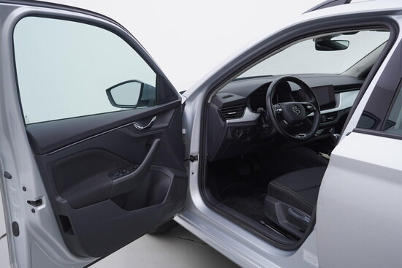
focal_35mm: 36
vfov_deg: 36.9
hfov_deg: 53.1
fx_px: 402
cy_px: 134
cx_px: 201
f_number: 4
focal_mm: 24
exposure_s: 1/60
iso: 125
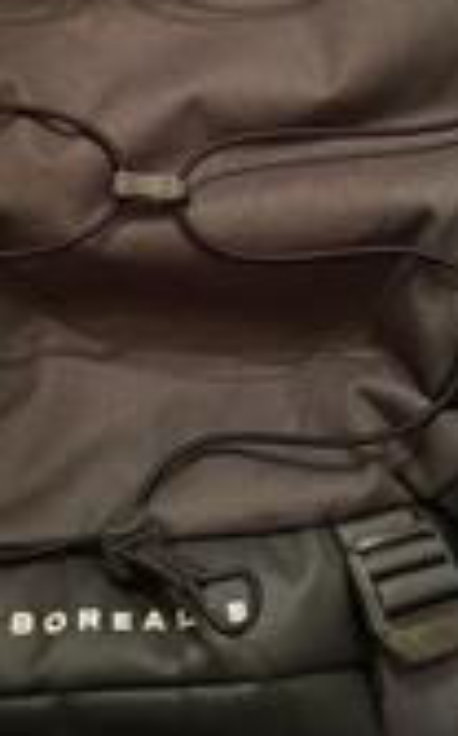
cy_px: 145
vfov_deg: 32.6
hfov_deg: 21.2
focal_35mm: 61
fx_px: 1221
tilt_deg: -80.0
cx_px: 163
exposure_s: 1/30
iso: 1000
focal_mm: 6.76
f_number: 1.78
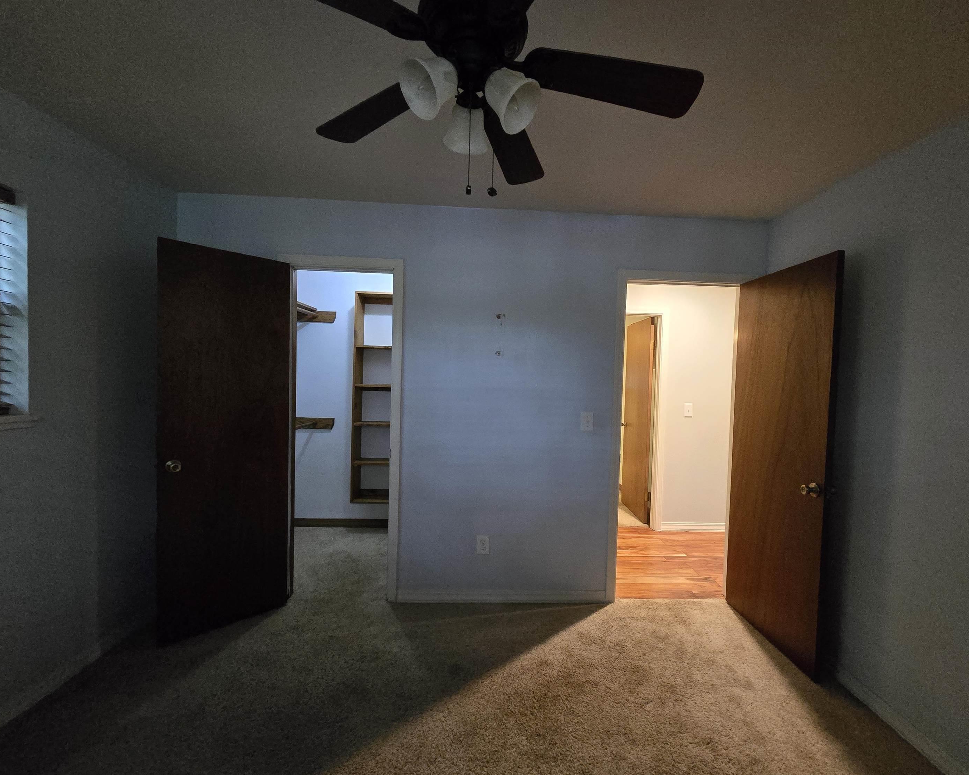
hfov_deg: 100.6
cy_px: 400
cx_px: 513
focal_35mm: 14
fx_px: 401
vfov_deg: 88.0
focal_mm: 2.2
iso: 1600
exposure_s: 1/60
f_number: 2.2
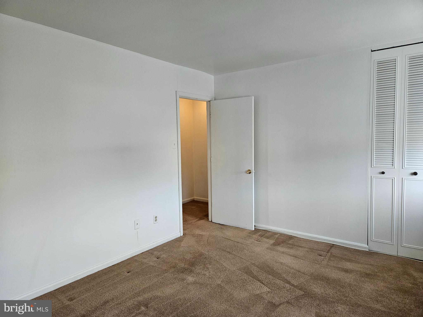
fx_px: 281
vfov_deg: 58.9
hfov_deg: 73.9
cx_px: 212
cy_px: 158
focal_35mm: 23
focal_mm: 5.4
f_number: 1.8
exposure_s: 1/240
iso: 500
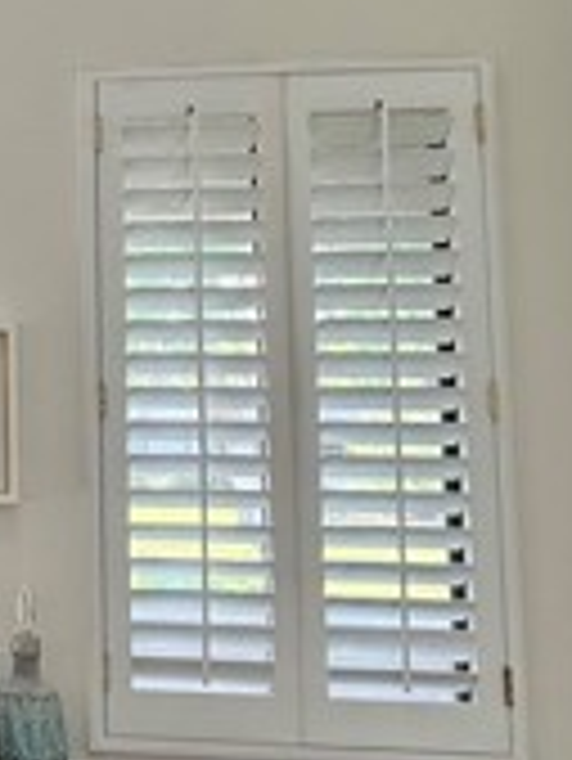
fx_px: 1166
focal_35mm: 53
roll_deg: -0.3
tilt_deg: +6.7
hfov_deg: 23.4
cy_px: 333
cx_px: -230
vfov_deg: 36.1
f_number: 2.2
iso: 100
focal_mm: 2.22
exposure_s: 1/120
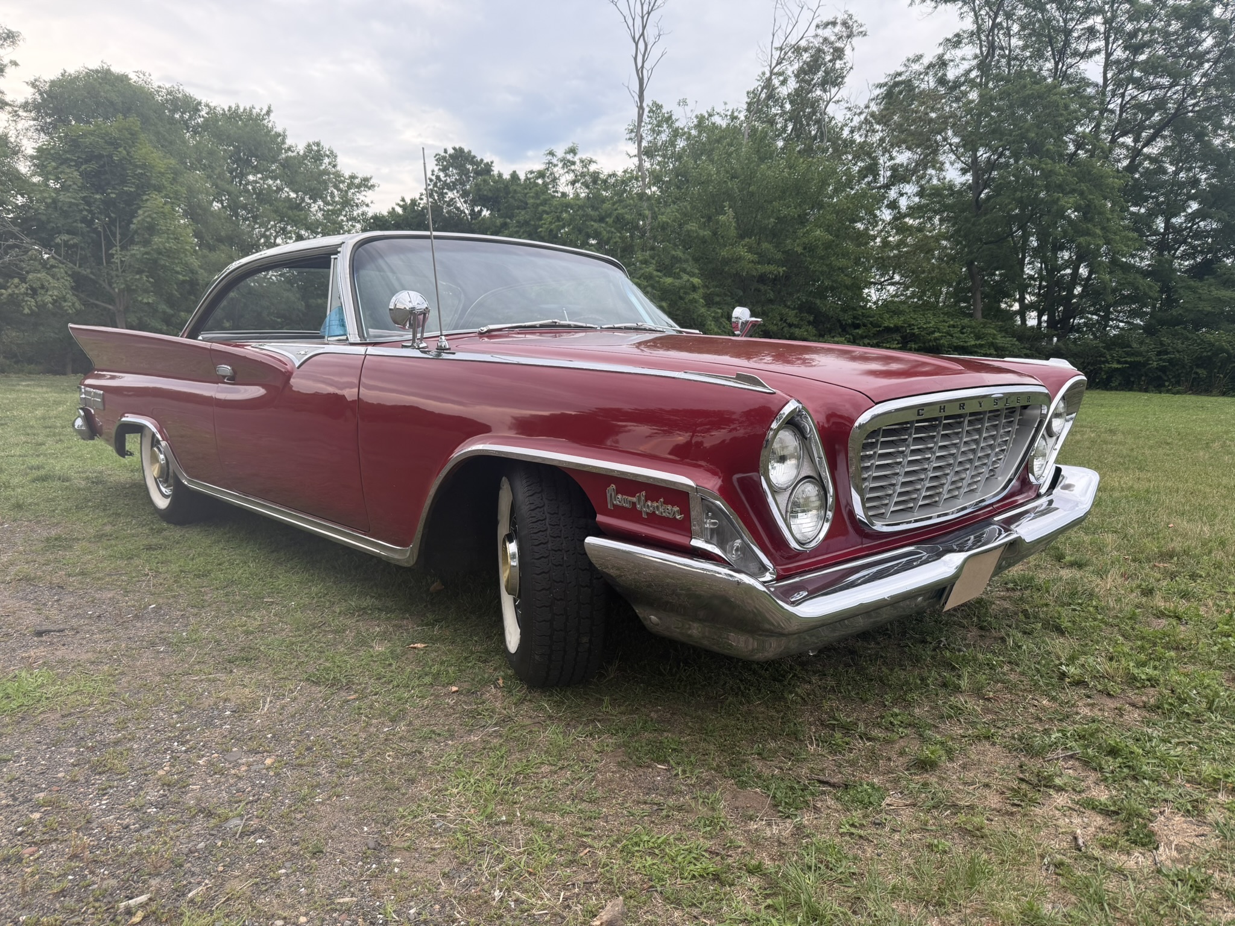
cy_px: 463
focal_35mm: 24
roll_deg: -0.7
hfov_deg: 71.6
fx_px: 856
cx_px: 618
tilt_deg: -5.7
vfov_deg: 56.8
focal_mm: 6.76
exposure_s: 1/149
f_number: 1.78
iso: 100
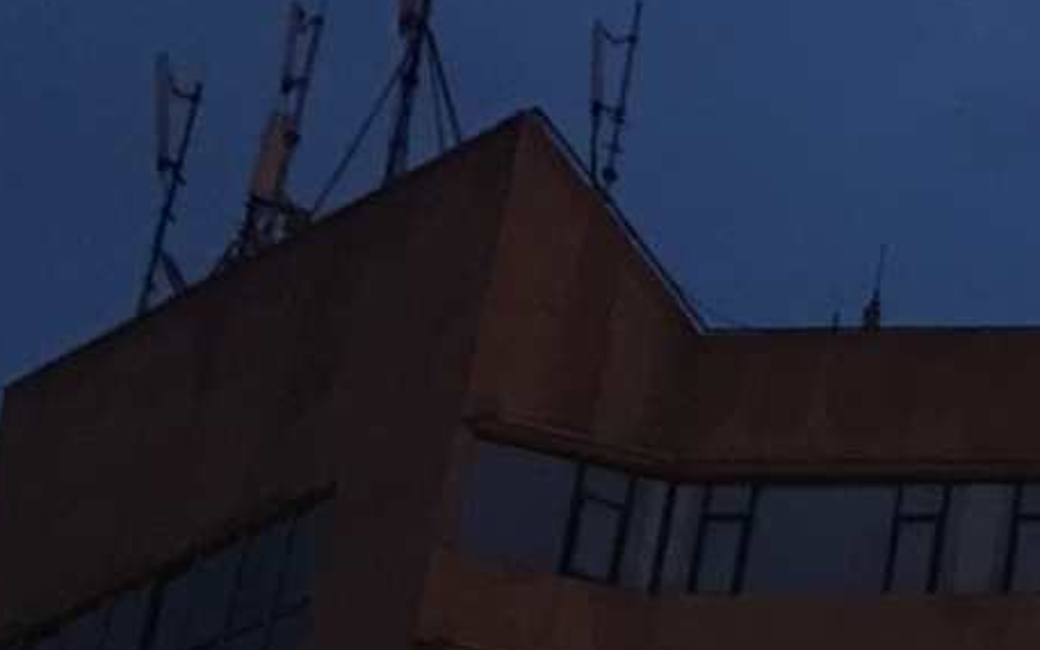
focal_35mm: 138
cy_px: 1375
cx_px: 2267
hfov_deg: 12.7
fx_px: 3911
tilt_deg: +21.8
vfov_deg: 8.9
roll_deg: -1.5
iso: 160
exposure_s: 1/8
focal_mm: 4.15
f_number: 2.2
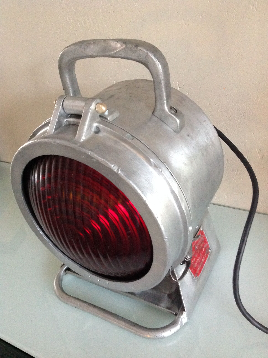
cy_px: 179
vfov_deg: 52.7
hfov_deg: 40.6
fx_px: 362
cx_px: 134
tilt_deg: -31.5
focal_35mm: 35
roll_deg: +10.3
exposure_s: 1/15
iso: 500
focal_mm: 4.28
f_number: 2.4
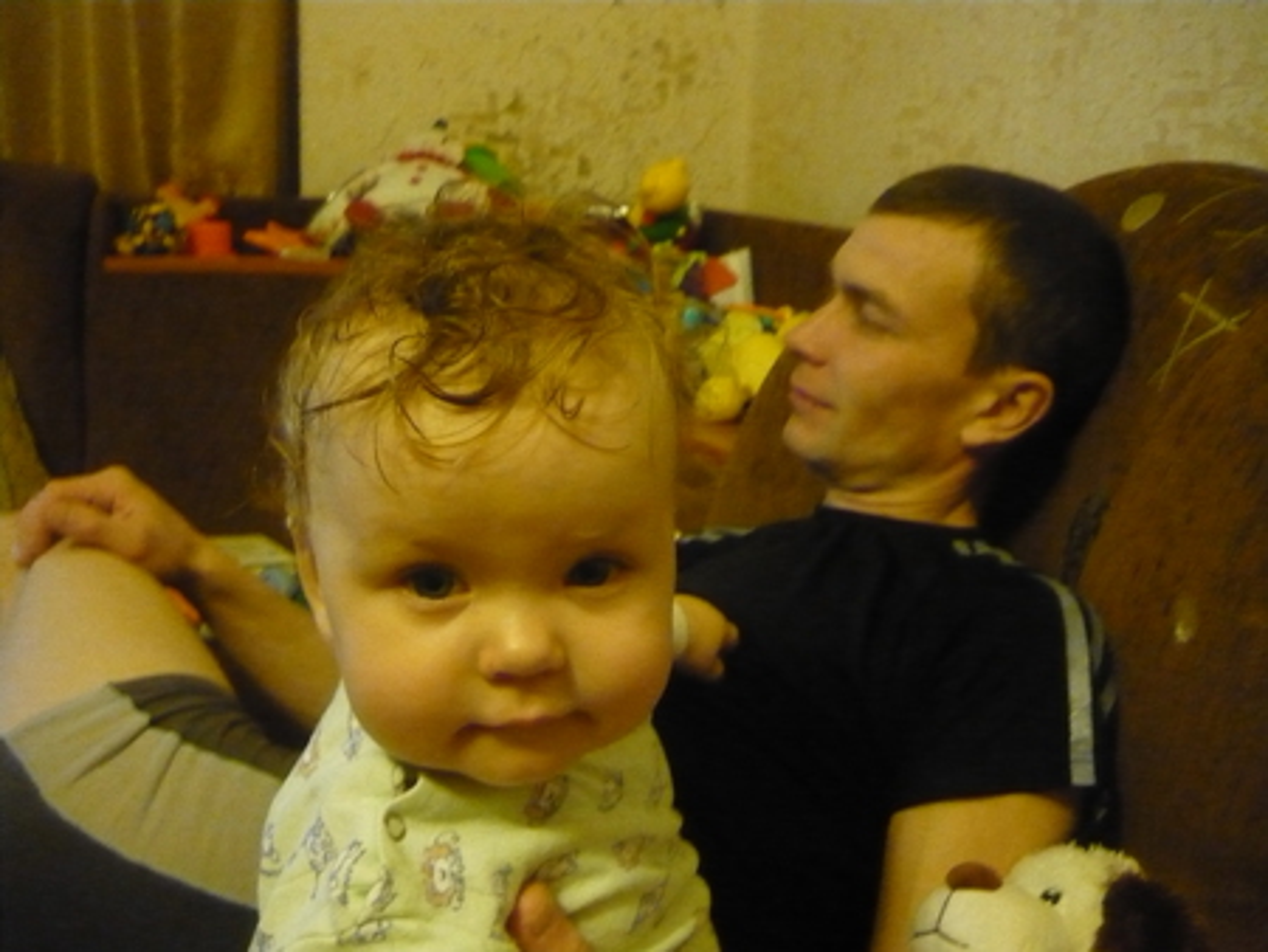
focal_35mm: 33
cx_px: 634
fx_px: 1209
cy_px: 476
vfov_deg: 43.0
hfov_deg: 55.3
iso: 1250
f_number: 2.8
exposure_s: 1/15
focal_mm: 5.5
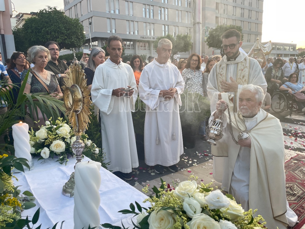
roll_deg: +2.9
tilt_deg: -9.3
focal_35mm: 26
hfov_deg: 67.3
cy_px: 114
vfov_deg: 53.1
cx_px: 152
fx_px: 229
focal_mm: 4.2
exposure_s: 1/121
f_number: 1.6
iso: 80
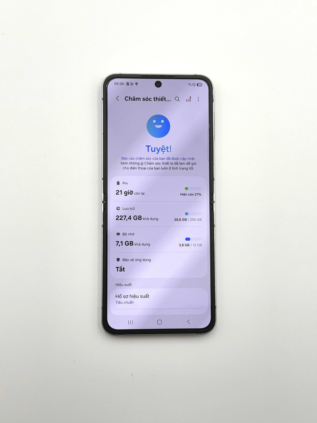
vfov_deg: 39.7
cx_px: 158
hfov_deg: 30.3
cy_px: 212
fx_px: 586
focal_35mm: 48
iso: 64
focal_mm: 6.76
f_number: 1.78
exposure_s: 1/385
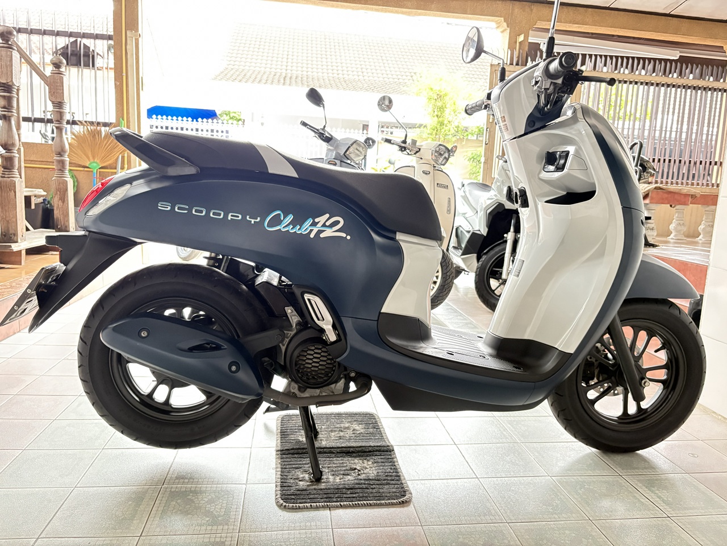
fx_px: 546
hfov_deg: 67.3
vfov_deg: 53.1
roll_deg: -2.8
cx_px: 364
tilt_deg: -9.3
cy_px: 273
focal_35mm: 26
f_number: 1.6
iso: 640
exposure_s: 1/33
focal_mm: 5.96
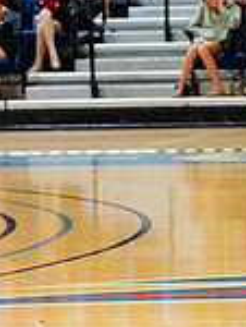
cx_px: 594
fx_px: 2910
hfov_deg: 4.7
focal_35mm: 308
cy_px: 27
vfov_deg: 6.4
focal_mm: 83
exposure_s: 1/1000
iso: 20000
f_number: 4
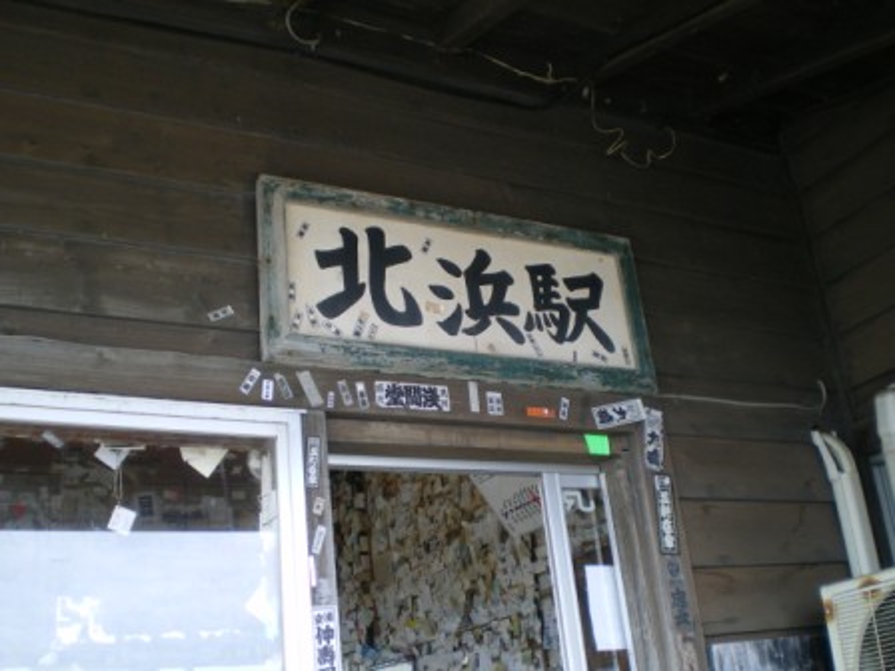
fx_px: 982
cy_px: 336
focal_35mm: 38
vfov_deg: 37.7
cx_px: 448
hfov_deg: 49.0
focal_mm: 6.3
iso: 160
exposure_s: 1/50
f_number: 3.1
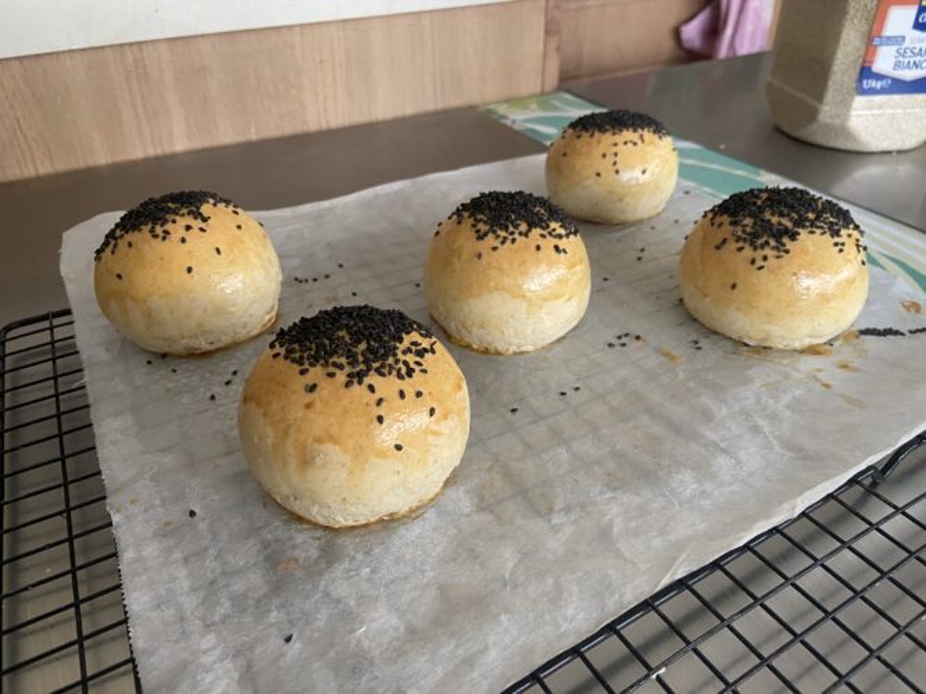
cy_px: 347
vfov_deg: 53.0
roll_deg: +0.4
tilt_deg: -34.5
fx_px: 695
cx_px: 463
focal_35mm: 26
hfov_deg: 67.3
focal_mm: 4.25
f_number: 1.8
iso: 250
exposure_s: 1/60
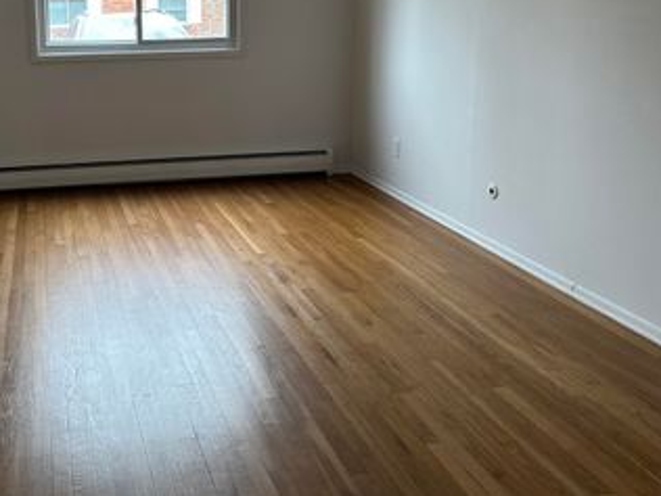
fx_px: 726
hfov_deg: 46.9
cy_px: 110
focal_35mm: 38
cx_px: 153
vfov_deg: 36.6
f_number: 1.78
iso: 100
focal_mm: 6.86
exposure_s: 1/121
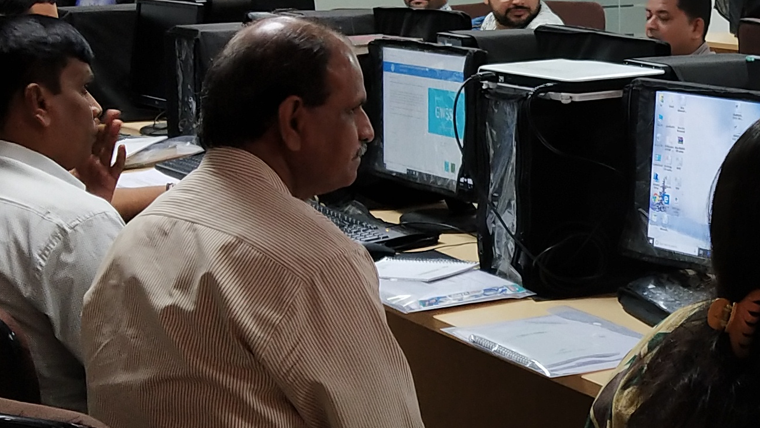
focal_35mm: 102
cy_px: 172
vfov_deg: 11.9
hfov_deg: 20.5
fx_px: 2056
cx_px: 676
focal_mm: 3.95
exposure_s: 1/50
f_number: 1.8
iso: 204
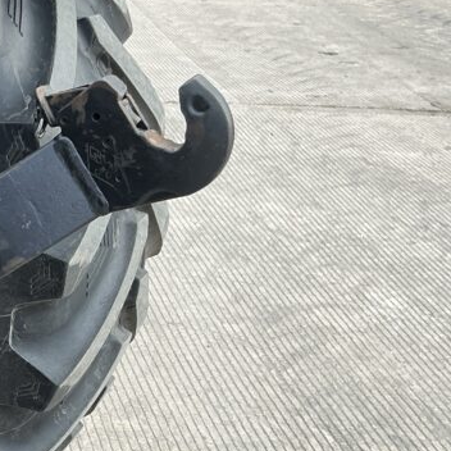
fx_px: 1061
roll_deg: -4.2
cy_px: 355
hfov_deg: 22.1
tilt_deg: -24.6
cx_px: -92
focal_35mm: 72
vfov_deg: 23.7
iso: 25
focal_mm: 3
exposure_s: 1/360
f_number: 1.8
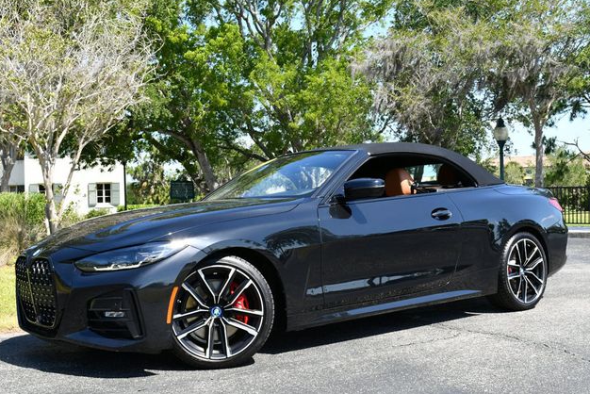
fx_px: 738
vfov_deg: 29.9
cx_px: 296
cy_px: 194
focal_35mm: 45
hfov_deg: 43.6
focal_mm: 22
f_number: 7.1
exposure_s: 1/250
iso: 200
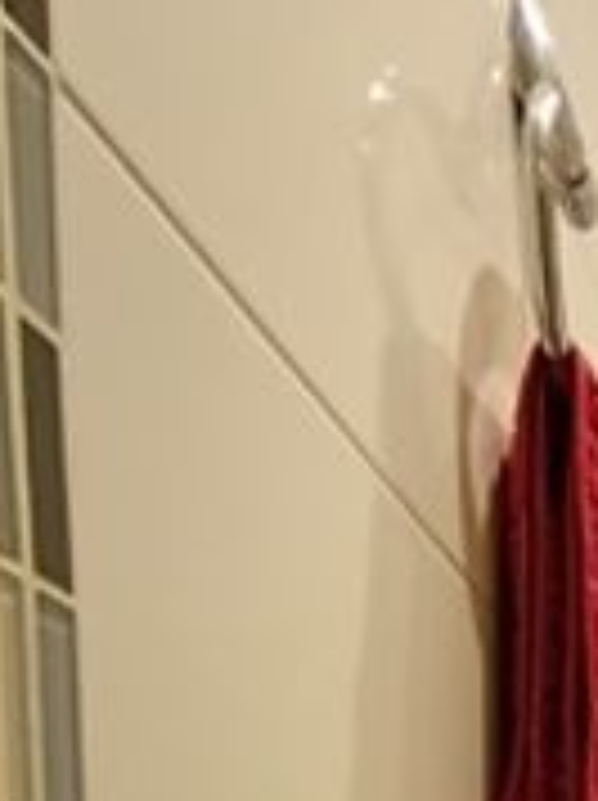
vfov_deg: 24.1
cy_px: 1246
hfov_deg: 19.4
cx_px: 1025
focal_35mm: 60
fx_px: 1385
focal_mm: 1.65
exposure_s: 1/60
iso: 250
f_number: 2.2
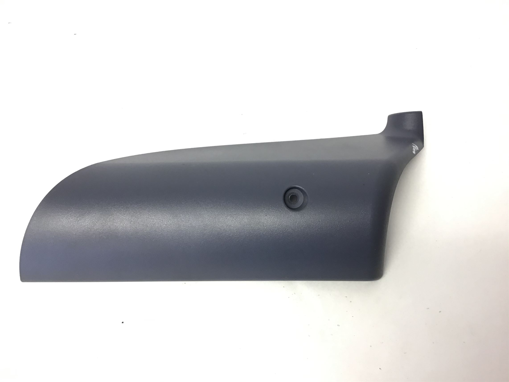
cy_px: 191
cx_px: 254
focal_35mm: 31
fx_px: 456
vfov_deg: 45.4
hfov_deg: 58.4
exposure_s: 1/30
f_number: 2.4
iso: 64
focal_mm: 3.3
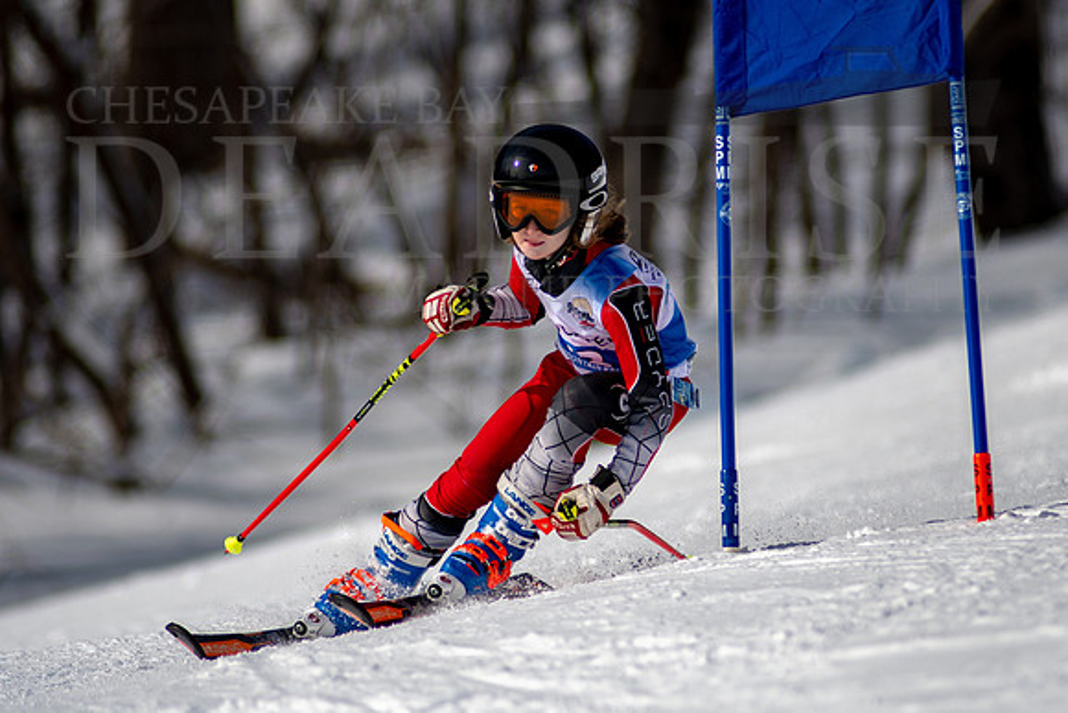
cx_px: 628
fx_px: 15707
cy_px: 356
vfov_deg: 2.6
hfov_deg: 3.9
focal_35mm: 529
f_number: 2.8
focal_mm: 300
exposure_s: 1/8000
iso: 100
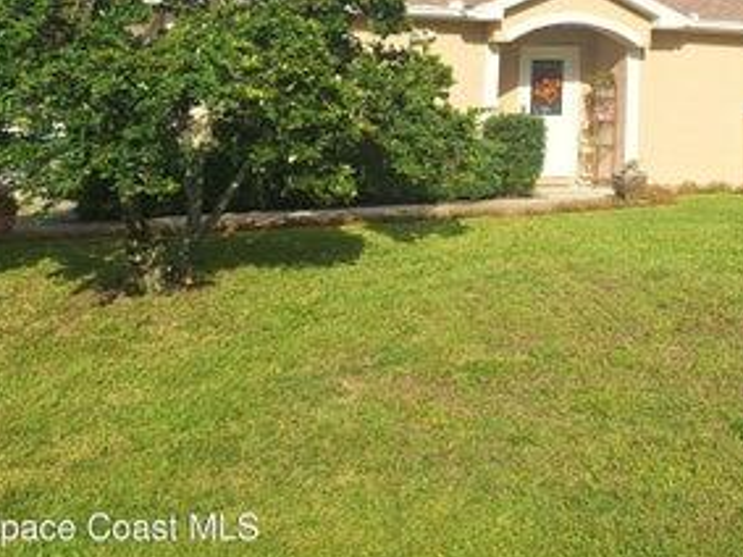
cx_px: 698
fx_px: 1116
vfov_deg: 26.0
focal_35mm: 52
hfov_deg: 34.3
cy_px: -45
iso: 40
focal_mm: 5.54
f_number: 1.8
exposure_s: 1/3984
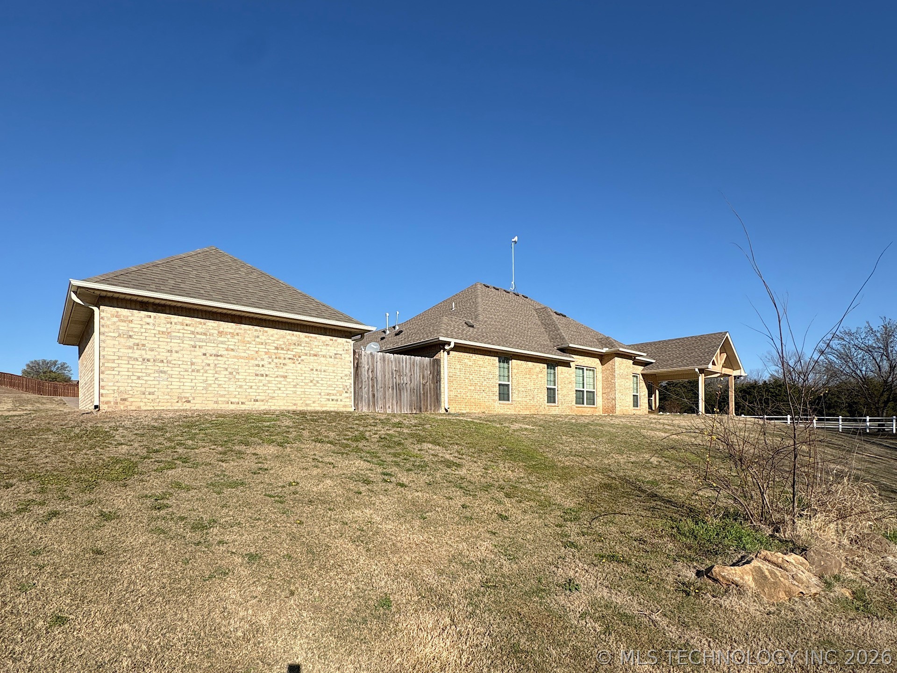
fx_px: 363
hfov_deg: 102.1
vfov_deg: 85.7
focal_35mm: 14
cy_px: 336
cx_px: 448
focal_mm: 2.22
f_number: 2.2
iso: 50
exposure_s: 1/2770
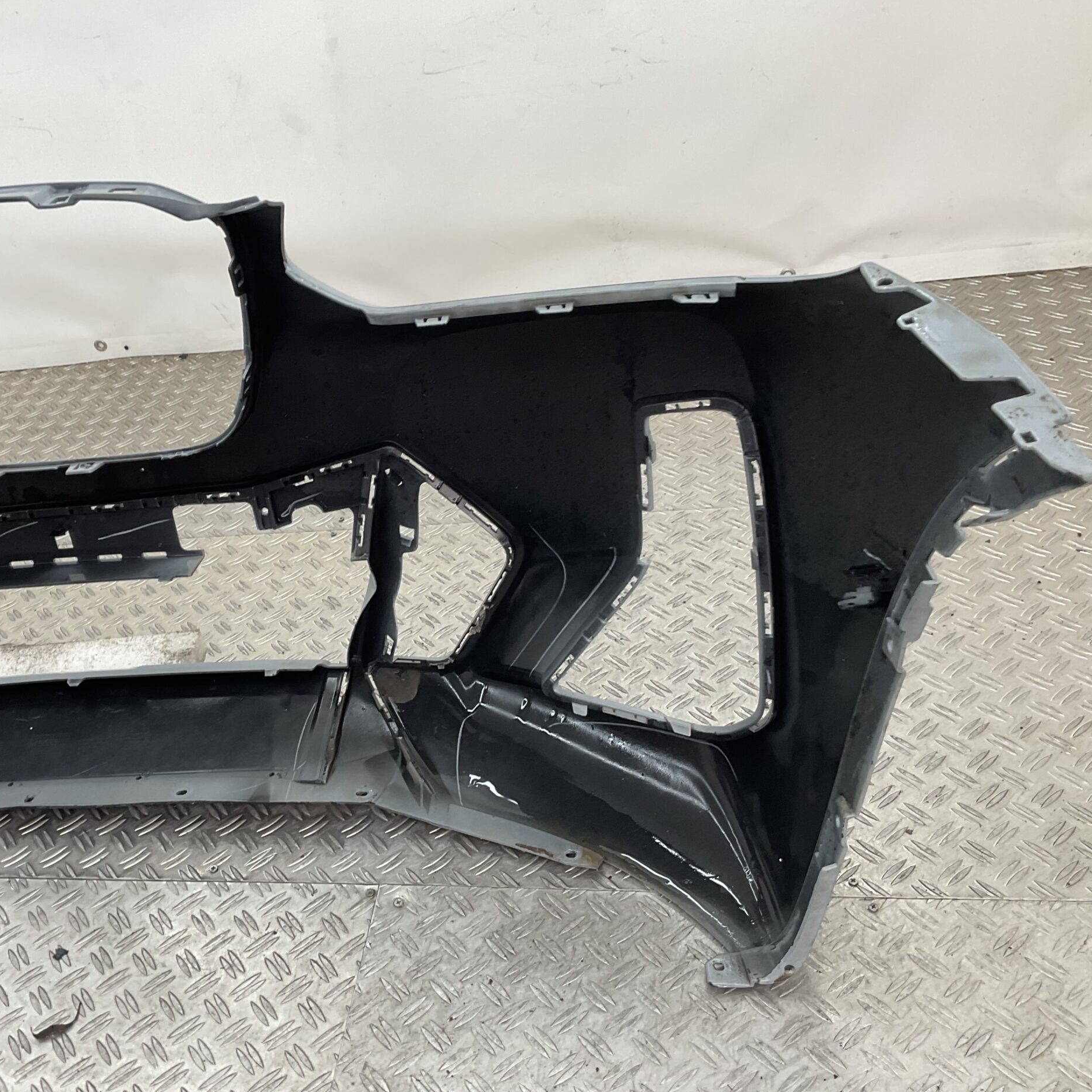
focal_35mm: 35
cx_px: 388
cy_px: 539
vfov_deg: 47.2
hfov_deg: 46.7
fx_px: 1249
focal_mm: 3
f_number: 1.8
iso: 32
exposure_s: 1/120
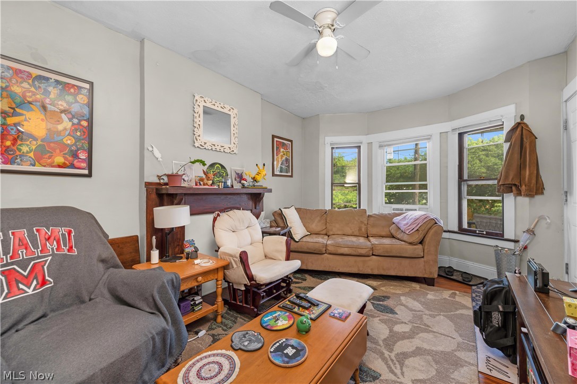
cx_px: 288
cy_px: 192
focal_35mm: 14
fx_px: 224
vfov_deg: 81.1
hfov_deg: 104.3
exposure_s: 1/60
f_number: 9
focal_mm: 14
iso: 100
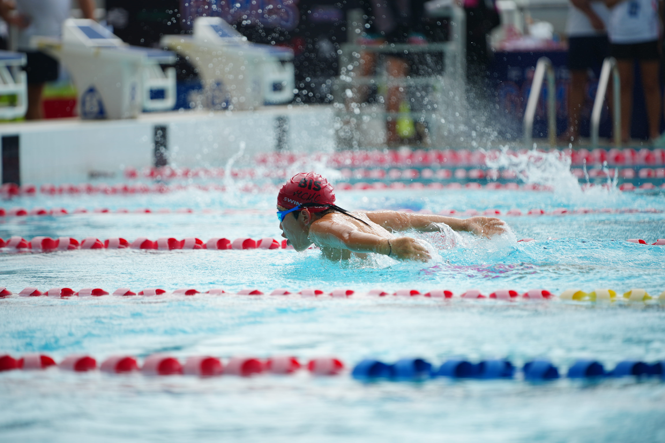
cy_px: 222
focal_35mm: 200
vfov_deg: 6.9
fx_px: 3694
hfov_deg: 10.3
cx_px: 332
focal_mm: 200
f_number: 2.8
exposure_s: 1/1250
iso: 100
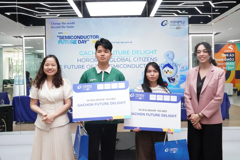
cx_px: 120
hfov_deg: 51.1
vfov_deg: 35.4
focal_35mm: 38
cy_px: 80
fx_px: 251
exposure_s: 1/250
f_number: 13
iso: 10000
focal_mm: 25.1
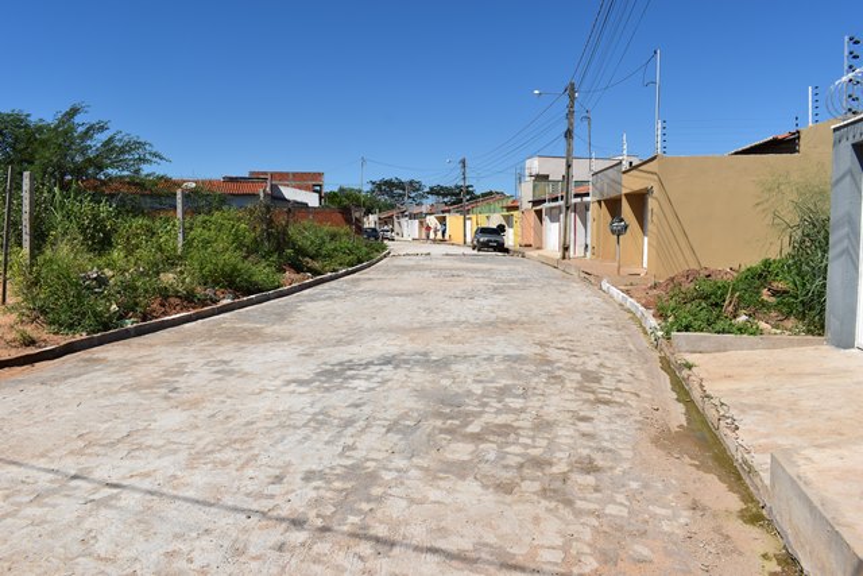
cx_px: 432
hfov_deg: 67.4
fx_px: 647
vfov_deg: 48.0
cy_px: 288
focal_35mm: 27
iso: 200
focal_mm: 18
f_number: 11
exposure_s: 1/500
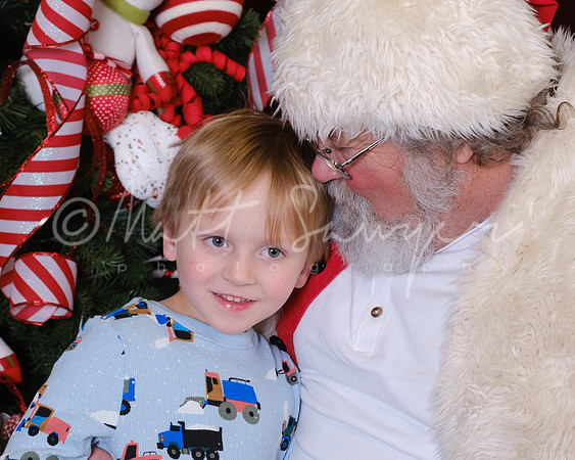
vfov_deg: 12.0
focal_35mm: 128
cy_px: 241
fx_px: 2181
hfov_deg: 15.0
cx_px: 153
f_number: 6.4
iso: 400
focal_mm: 48.5
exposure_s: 1/125
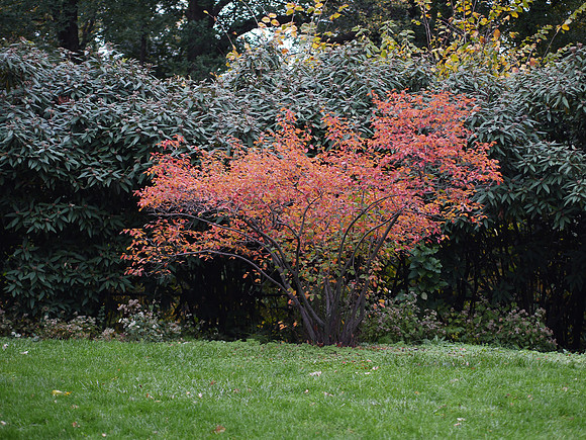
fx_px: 1524
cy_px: 220
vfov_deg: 16.4
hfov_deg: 21.8
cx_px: 293
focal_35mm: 90
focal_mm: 45
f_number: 1.8
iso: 160
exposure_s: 1/125
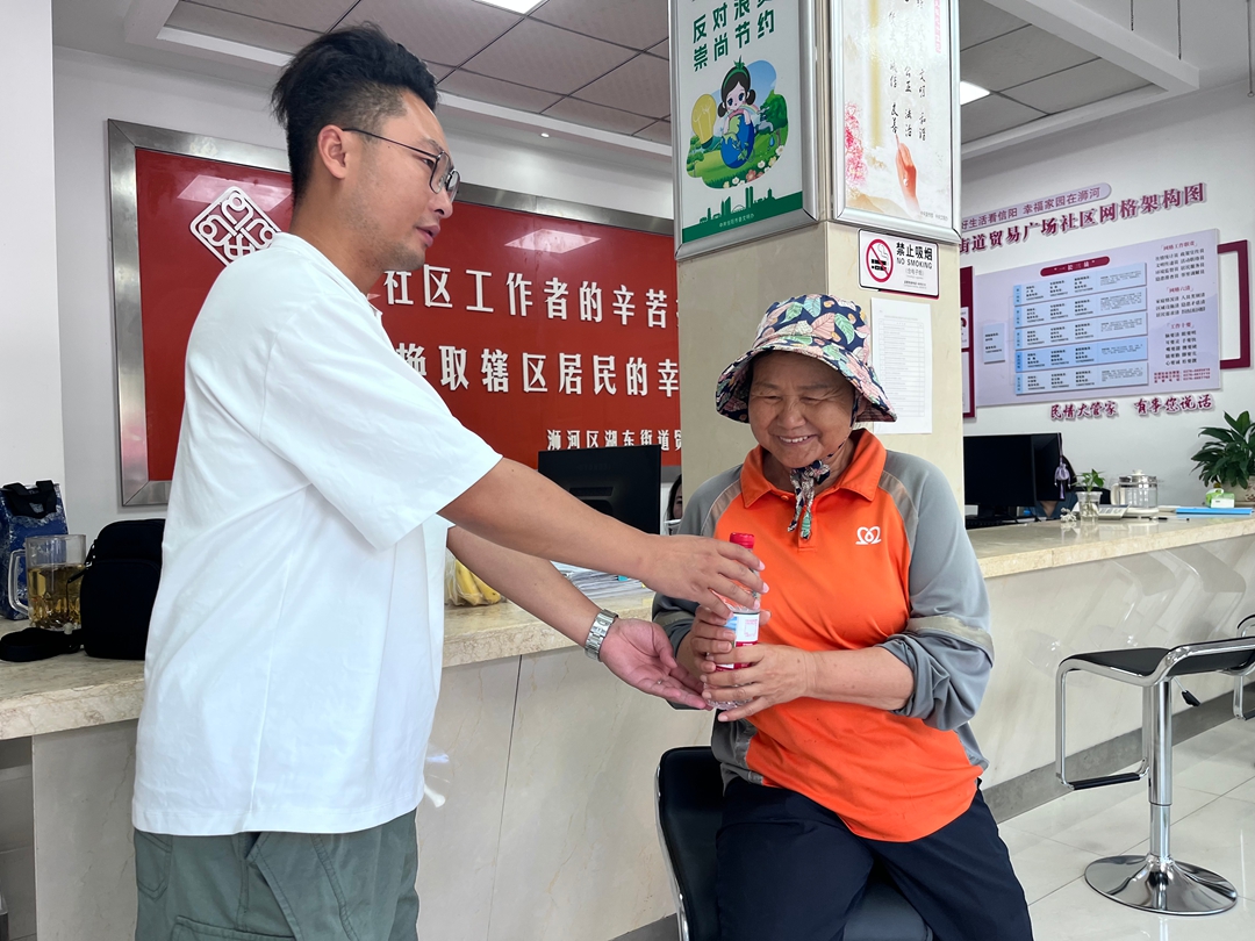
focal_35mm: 26
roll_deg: +1.7
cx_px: 628
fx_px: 943
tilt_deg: -1.3
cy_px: 470
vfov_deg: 53.1
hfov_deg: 67.3
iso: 64
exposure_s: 1/100
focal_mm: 5.1
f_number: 1.6
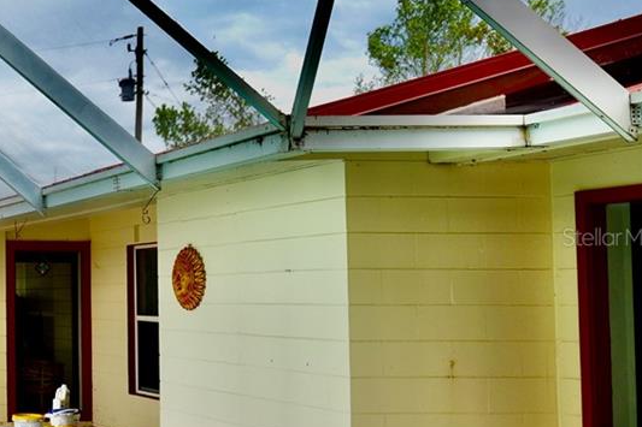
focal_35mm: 60
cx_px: -294
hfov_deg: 25.8
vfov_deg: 22.6
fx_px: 1070
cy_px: 237
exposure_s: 1/250
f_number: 5.6
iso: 200
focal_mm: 20
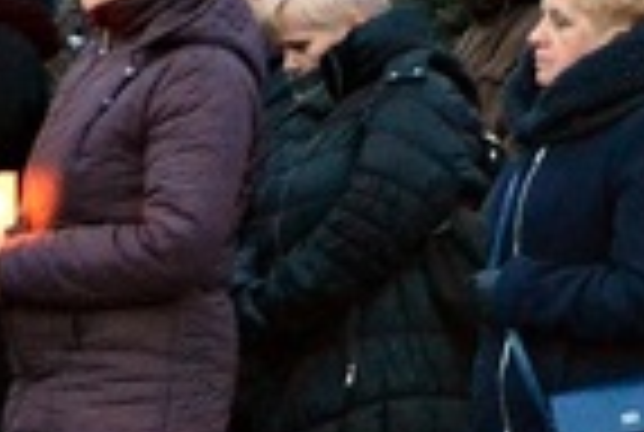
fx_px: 5194
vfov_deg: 4.8
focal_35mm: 290
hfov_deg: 6.7
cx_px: 1531
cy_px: 176
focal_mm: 35
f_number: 5
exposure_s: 1/15
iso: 2200
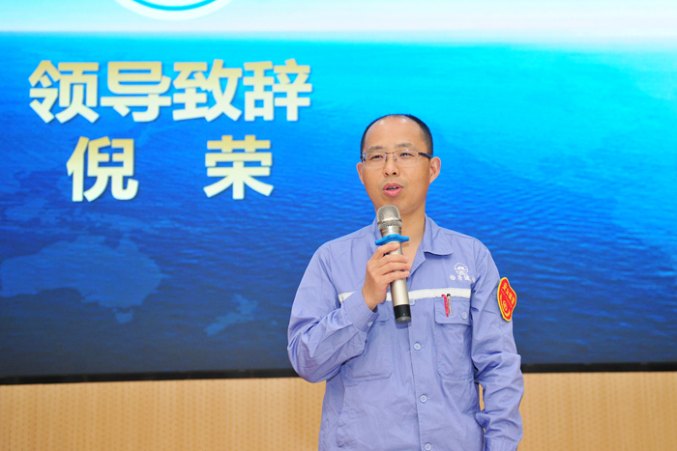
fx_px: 903
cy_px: 226
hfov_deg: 41.1
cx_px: 338
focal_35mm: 48
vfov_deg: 28.1
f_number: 3.2
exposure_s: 1/250
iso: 640
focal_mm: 48
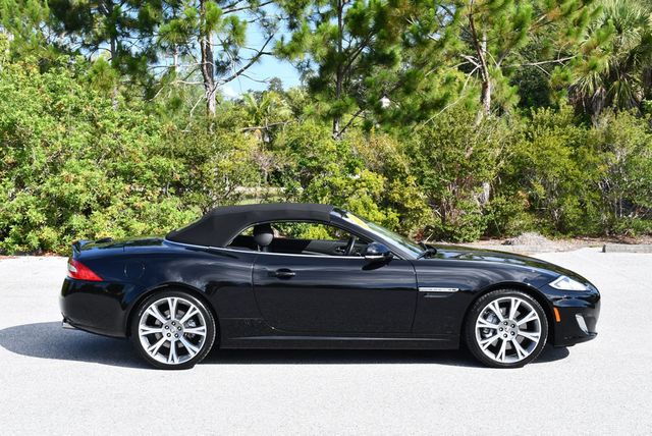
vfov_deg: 23.4
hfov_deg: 34.5
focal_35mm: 58
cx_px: 326
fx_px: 1051
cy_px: 218
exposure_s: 1/250
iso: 200
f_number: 8
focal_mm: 29
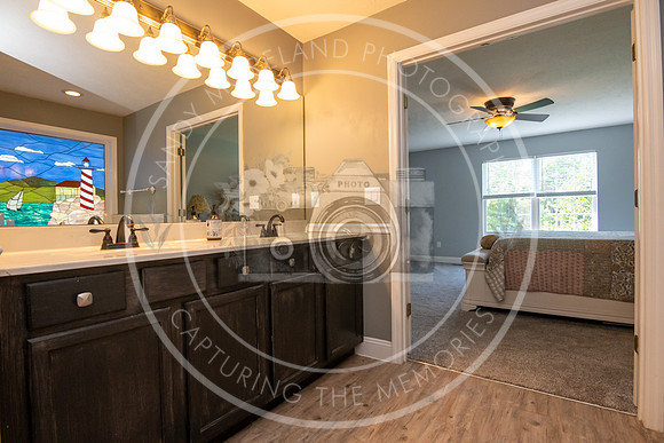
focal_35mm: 17
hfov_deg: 93.3
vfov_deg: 70.5
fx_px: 314
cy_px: 222
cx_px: 332
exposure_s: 1/320
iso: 5000
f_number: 5.6
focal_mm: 17
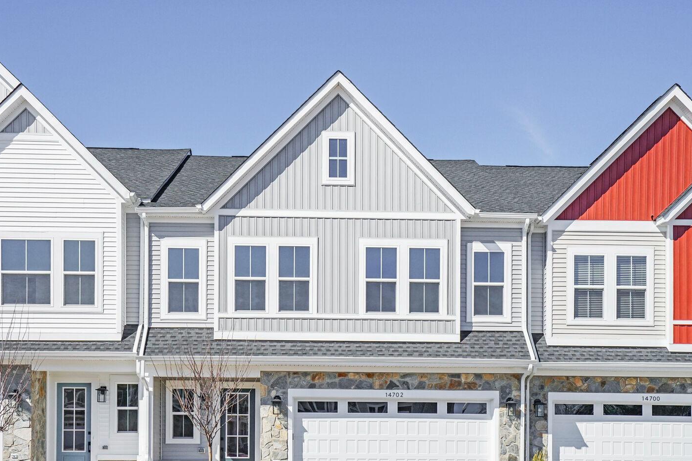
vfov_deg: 31.2
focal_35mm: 43
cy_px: 258
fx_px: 826
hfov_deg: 45.4
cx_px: 336
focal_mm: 35
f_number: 8
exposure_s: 1/2000
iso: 640
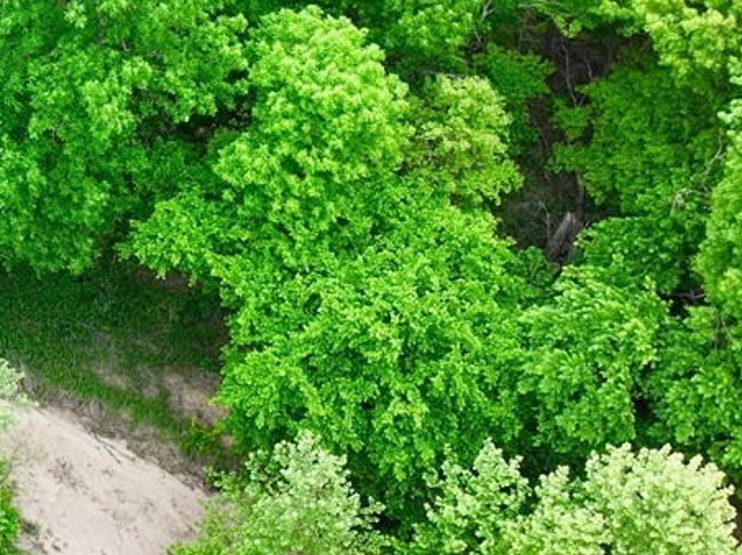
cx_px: -438
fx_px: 2184
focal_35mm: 102
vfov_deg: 14.3
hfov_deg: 17.0
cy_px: 34
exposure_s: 1/400
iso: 100
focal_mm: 12.29
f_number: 2.8
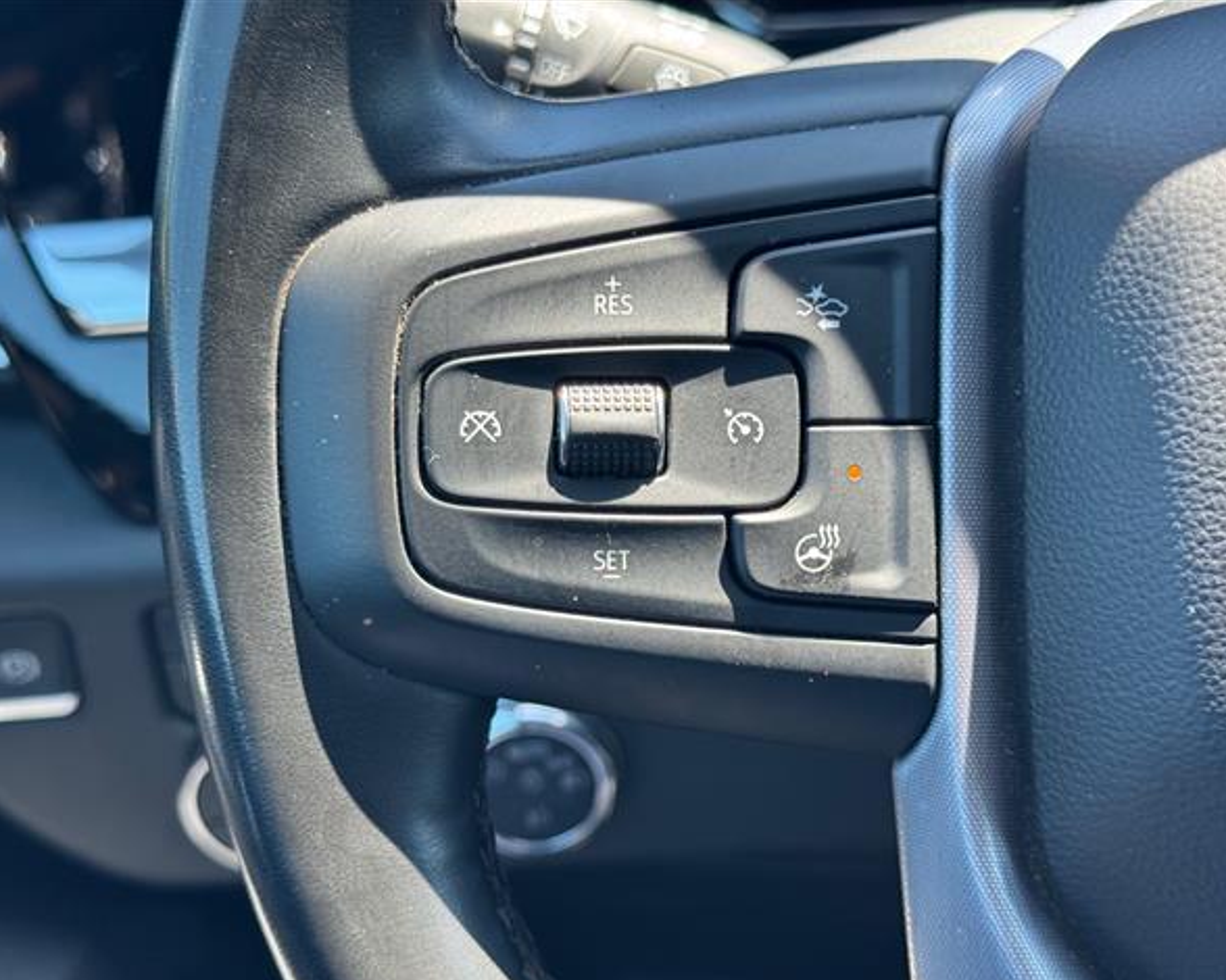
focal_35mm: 51
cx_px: 563
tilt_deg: -32.4
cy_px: 498
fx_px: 1850
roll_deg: +8.0
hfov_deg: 36.6
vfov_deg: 29.7
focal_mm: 6.76
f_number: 1.78
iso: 64
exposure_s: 1/121
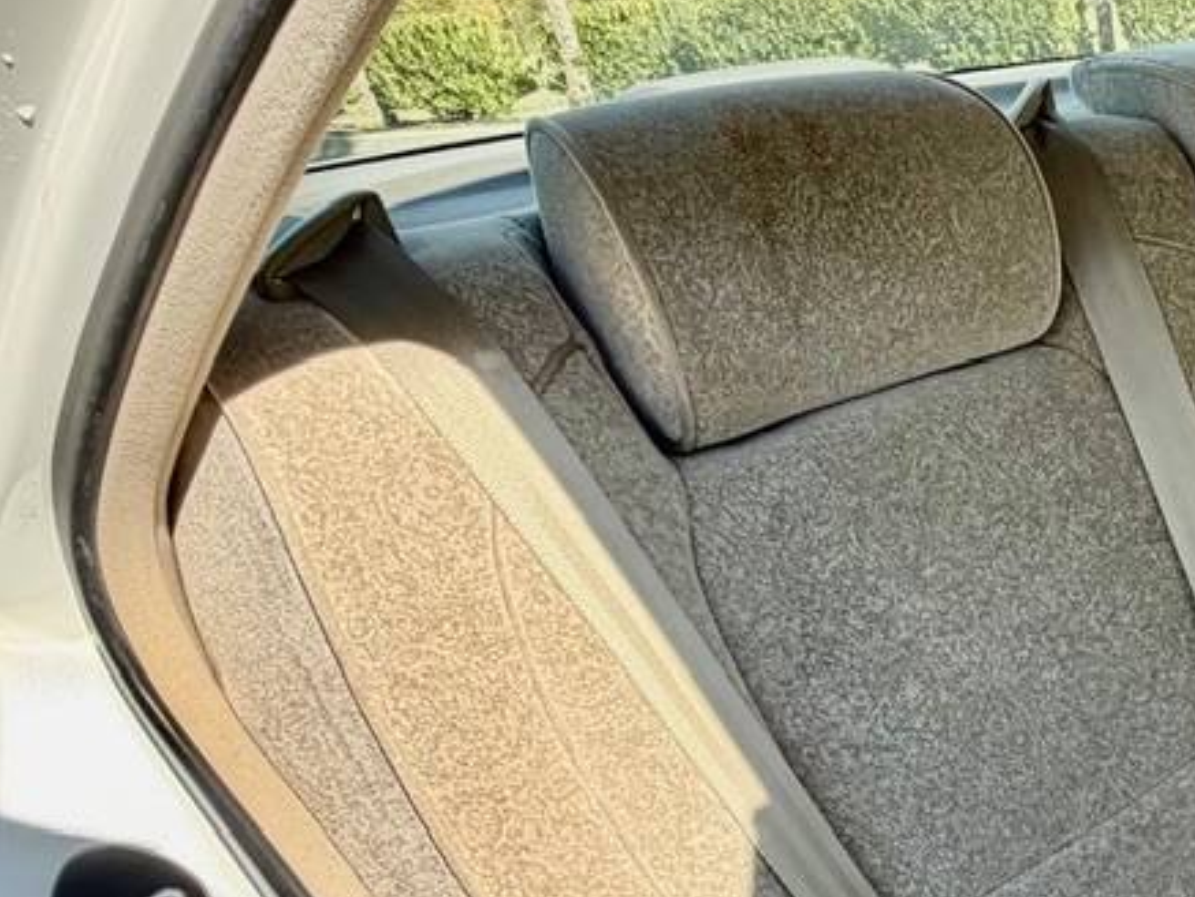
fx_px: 1416
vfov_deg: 33.9
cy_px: 744
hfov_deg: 35.6
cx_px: 1441
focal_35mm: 41
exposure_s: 1/468
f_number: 2.2
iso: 64
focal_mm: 2.22
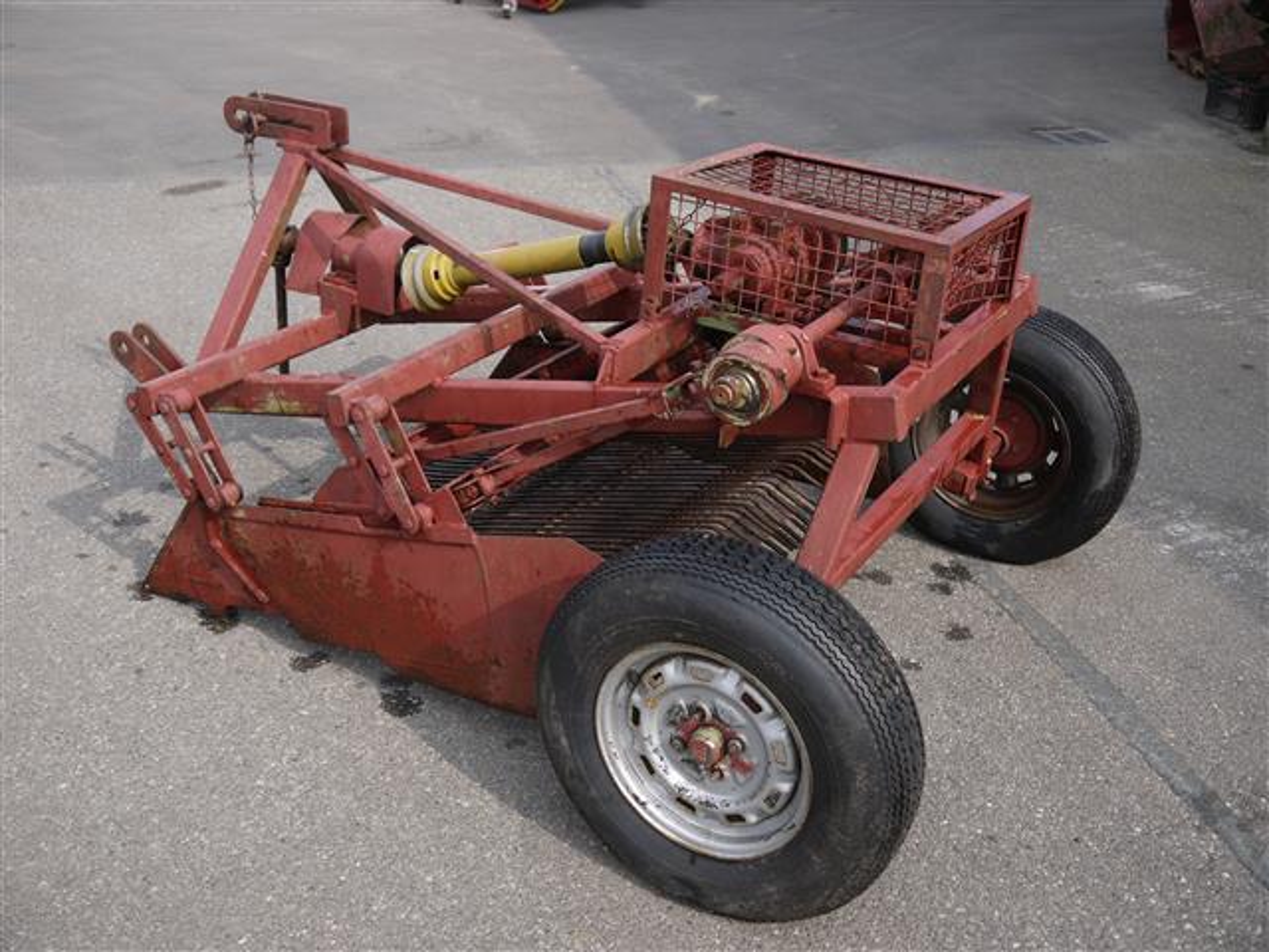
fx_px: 1466
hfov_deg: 46.8
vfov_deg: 36.0
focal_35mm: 40
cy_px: 476
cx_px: 634
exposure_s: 1/640
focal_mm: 20
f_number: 4.2
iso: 100
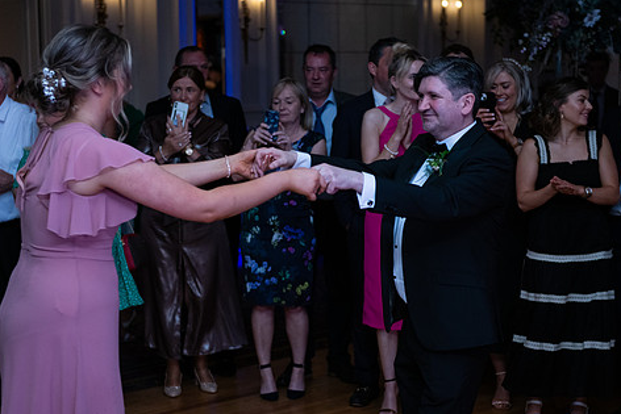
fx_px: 1484
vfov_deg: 15.9
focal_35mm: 86
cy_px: 231
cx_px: 316
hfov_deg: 23.6
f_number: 3.5
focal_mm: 70
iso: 640
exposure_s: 1/160
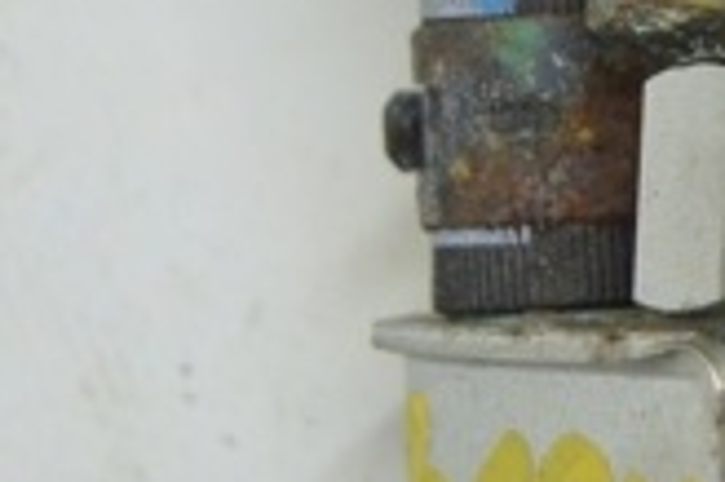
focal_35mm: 170
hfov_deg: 12.0
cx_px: 729
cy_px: -82
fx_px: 3419
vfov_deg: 8.0
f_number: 4.2
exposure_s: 1/60
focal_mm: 29
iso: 400
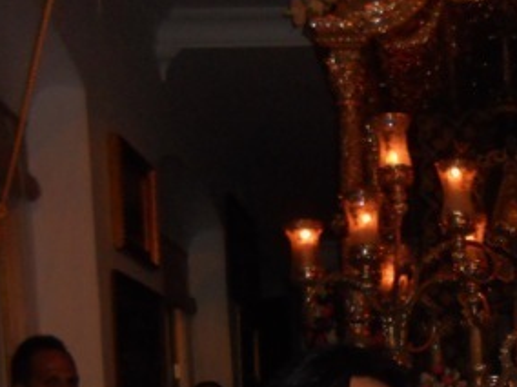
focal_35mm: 76
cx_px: 564
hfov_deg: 24.0
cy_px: 509
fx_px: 1135
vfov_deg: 18.0
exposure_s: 1/25
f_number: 3.2
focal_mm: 4.9
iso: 200
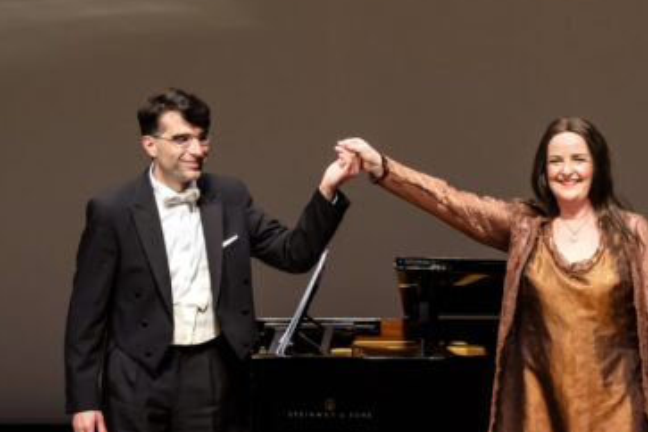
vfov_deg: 3.9
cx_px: 425
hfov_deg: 5.9
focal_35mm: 352
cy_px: 395
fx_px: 6336
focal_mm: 142
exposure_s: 1/250
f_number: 5
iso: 3200
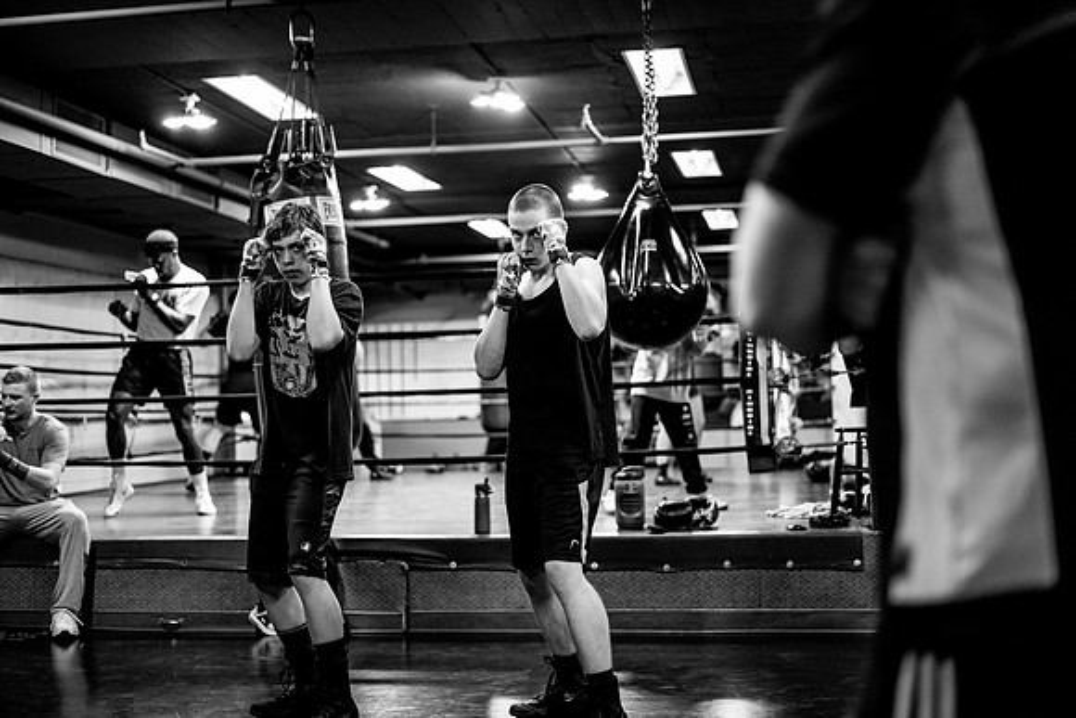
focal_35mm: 50
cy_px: 359
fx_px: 1495
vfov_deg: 27.0
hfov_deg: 39.6
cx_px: 538
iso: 3200
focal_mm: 50
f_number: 1.8
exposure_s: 1/500
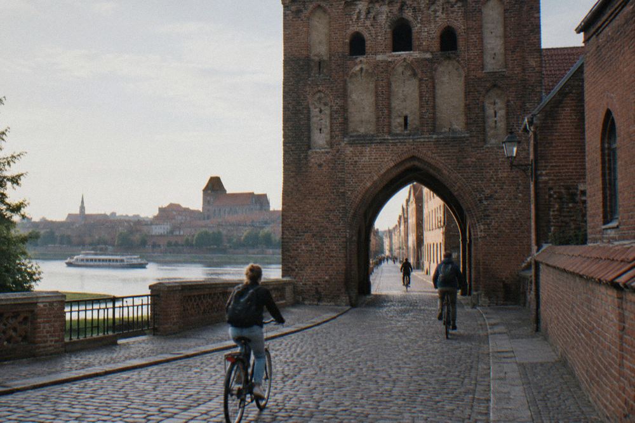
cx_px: 318
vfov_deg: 37.8
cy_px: 212
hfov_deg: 54.5
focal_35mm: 35
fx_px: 617
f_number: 7.1
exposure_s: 1/500
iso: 320
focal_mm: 35
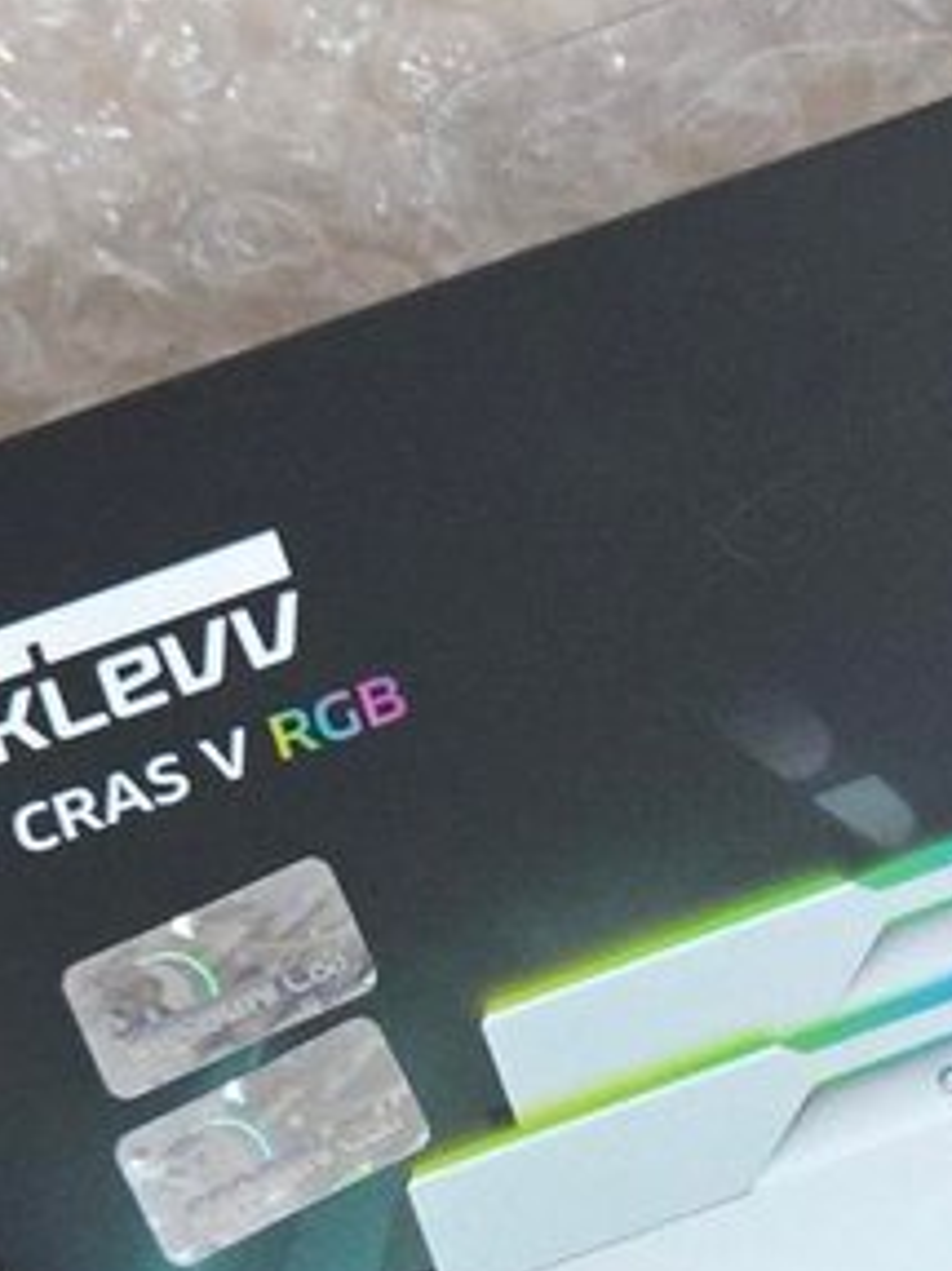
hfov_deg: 18.1
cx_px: 1160
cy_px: 1160
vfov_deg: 24.6
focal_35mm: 77
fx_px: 2826
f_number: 1.8
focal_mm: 5.4
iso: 500
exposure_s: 1/120
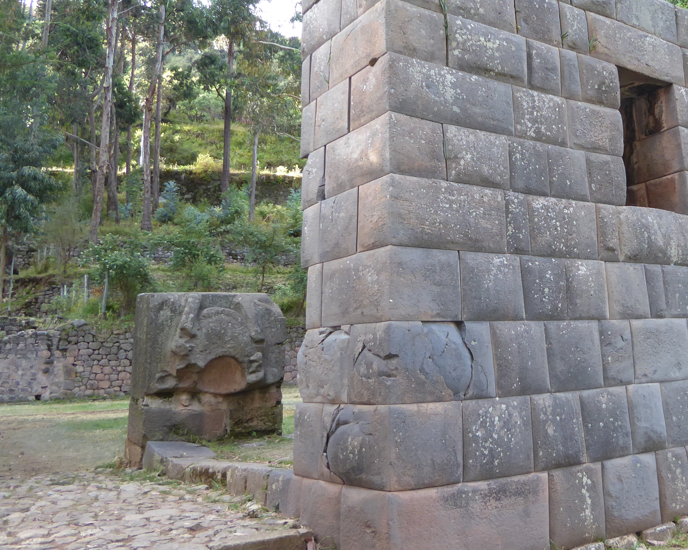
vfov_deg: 38.1
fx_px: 794
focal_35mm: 39
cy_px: 229
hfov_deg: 45.7
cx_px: 490
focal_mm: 4.3
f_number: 3.3
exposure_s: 1/60
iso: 160
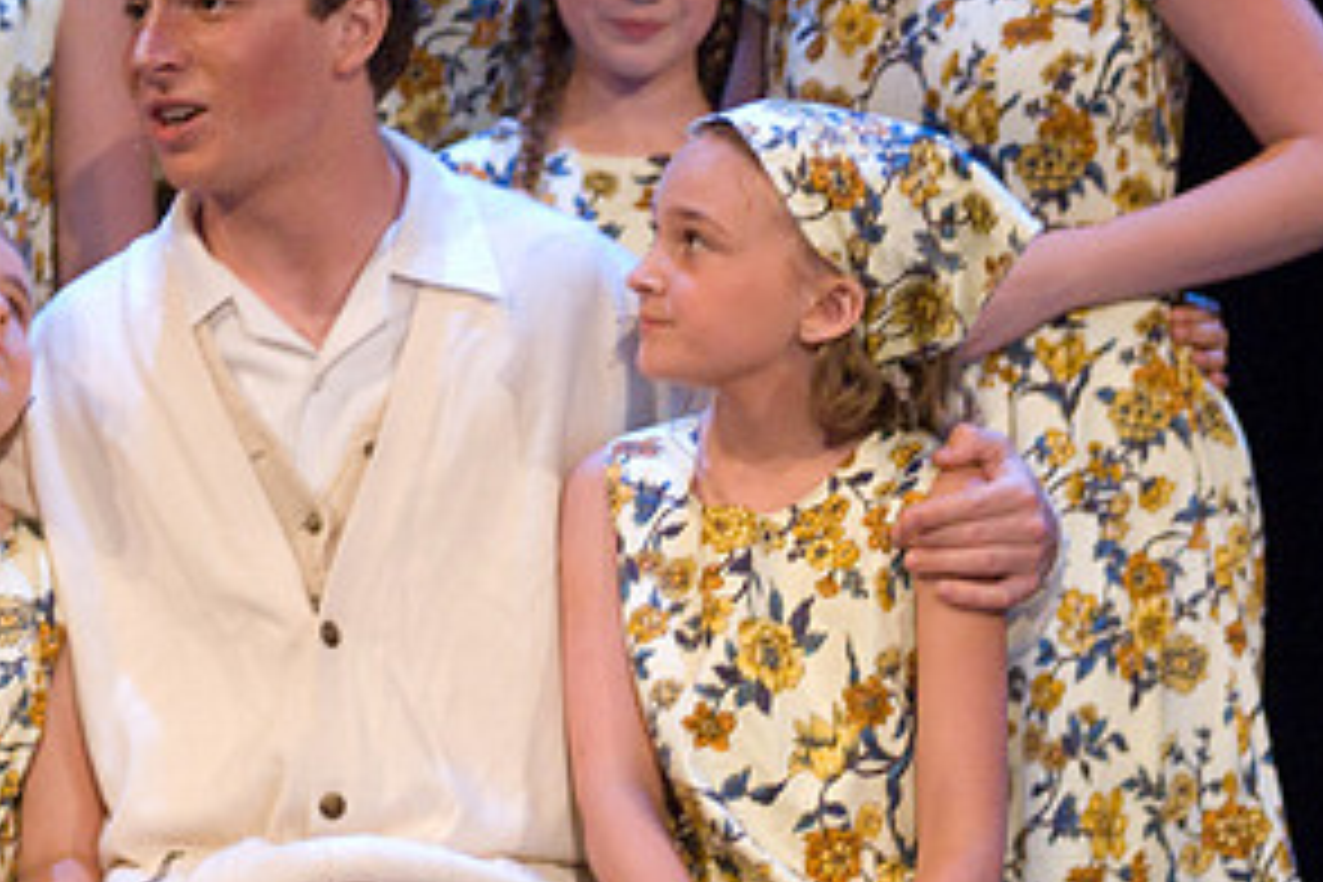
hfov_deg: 6.3
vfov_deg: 4.2
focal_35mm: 326
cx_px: 320
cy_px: 45
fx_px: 11980
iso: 1600
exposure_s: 1/30
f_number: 2.8
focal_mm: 110
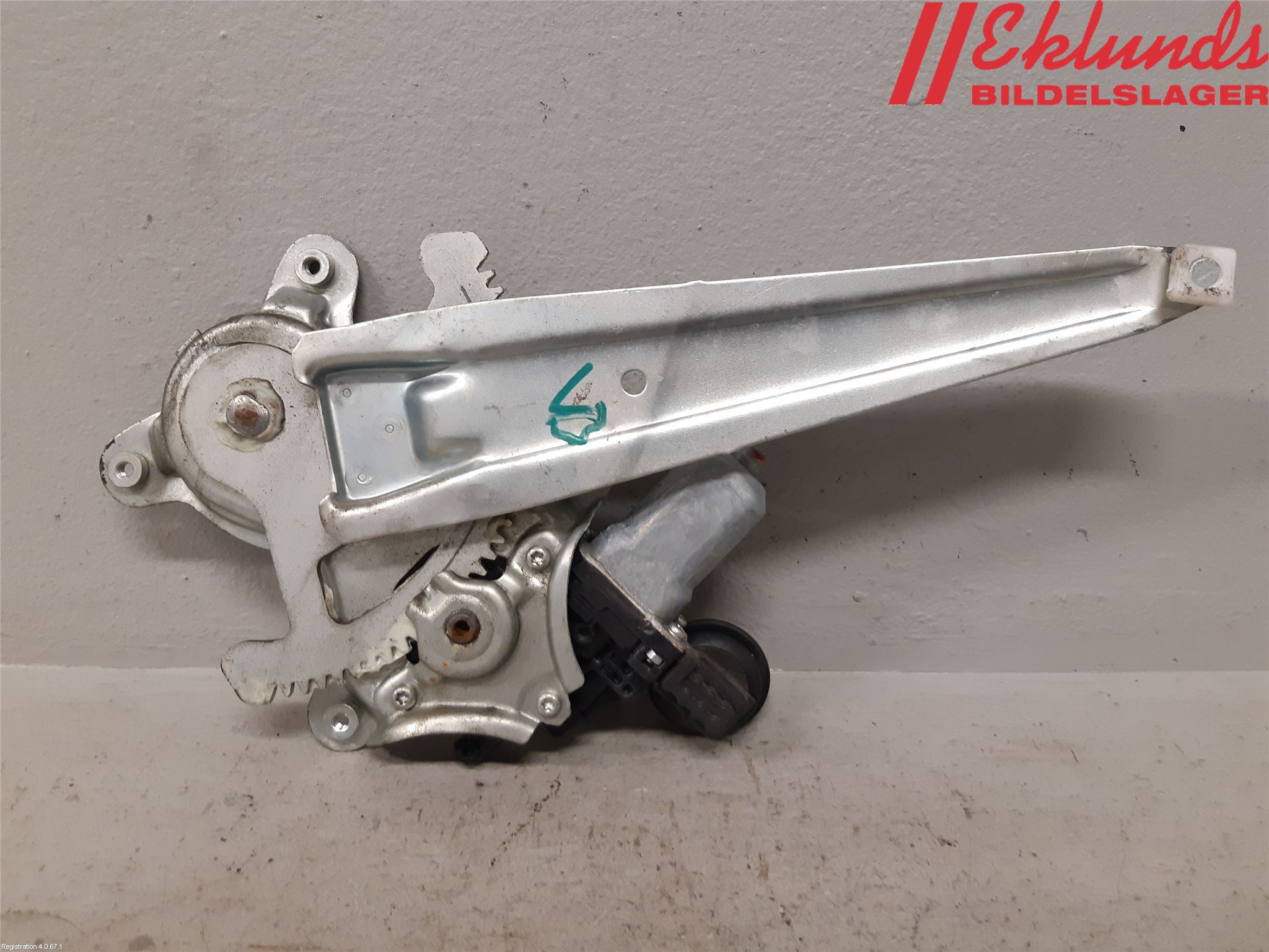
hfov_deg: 67.3
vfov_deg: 53.1
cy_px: 476
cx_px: 634
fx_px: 953
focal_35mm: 26
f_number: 1.7
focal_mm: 3.93
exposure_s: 1/60
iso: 160
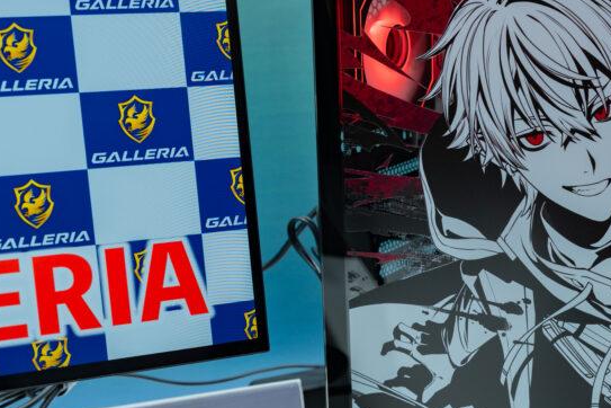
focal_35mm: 66
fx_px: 1120
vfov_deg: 20.6
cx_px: 532
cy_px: 223
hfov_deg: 29.4
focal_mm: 35
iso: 400
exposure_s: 1/100
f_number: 4
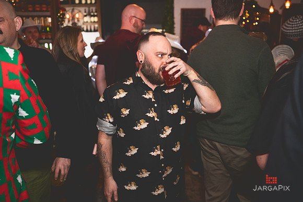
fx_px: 302
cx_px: 152
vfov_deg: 37.0
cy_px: 101
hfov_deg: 53.3
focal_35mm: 36
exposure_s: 1/125
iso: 3200
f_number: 3.2
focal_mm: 35
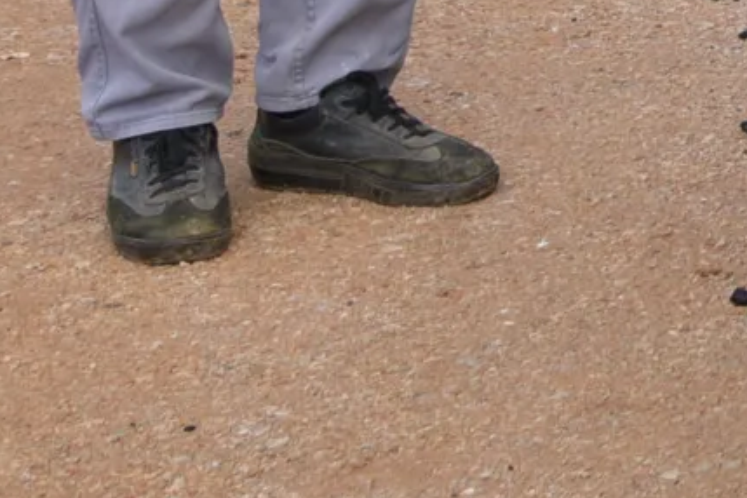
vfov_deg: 7.1
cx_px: 1753
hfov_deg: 9.9
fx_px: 3838
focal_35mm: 185
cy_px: -562
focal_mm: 31
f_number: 5.6
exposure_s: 1/1000
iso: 640
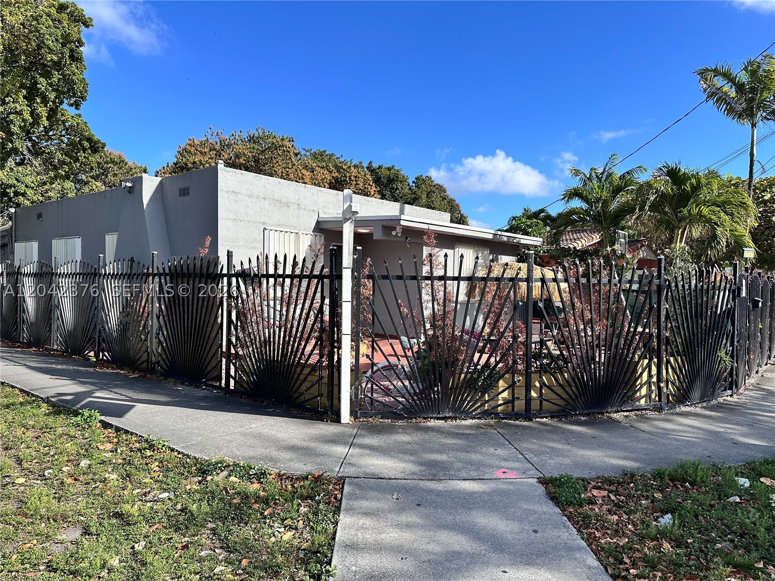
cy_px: 290
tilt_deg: -1.3
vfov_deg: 56.8
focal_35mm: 24
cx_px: 388
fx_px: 537
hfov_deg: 71.6
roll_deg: -1.1
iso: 80
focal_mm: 6.86
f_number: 1.78
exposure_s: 1/3356
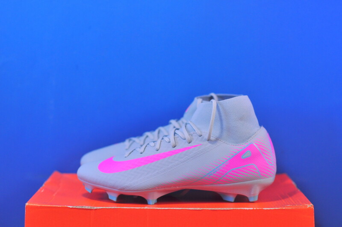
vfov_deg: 18.1
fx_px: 711
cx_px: 171
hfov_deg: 27.0
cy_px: 114
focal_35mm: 75
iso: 250
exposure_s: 1/320
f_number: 2.5
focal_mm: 50
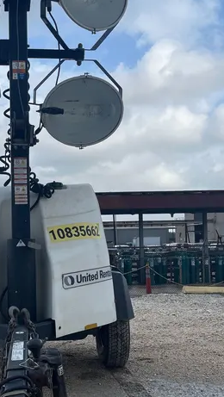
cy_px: 233
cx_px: 22
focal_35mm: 45
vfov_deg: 45.3
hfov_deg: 25.7
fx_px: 474
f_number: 1.6
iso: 50
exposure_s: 1/3311
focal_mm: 5.1
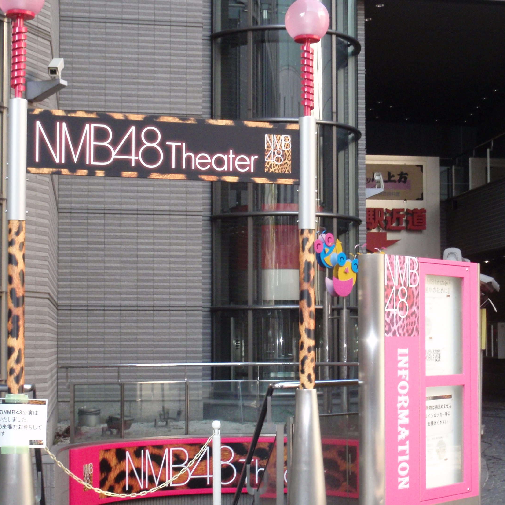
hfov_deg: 26.5
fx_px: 1073
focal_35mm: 65
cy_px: 306
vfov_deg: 26.4
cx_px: 283
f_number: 3.9
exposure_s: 1/100
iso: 250
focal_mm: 7.25
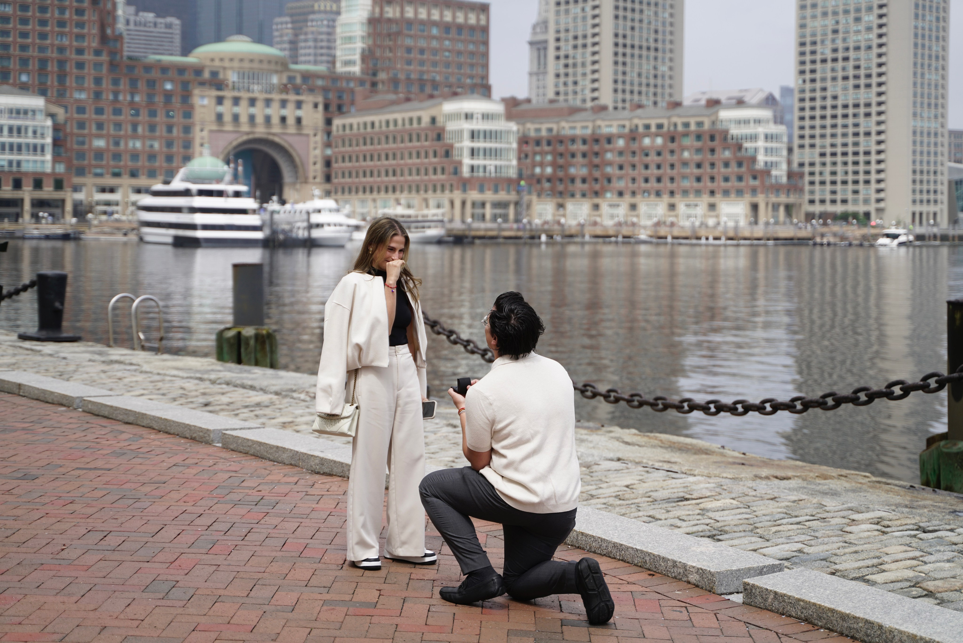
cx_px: 482
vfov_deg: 24.2
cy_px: 322
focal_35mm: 56
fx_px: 1498
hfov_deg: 35.6
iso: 100
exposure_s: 1/2500
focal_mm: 56
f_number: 2.8
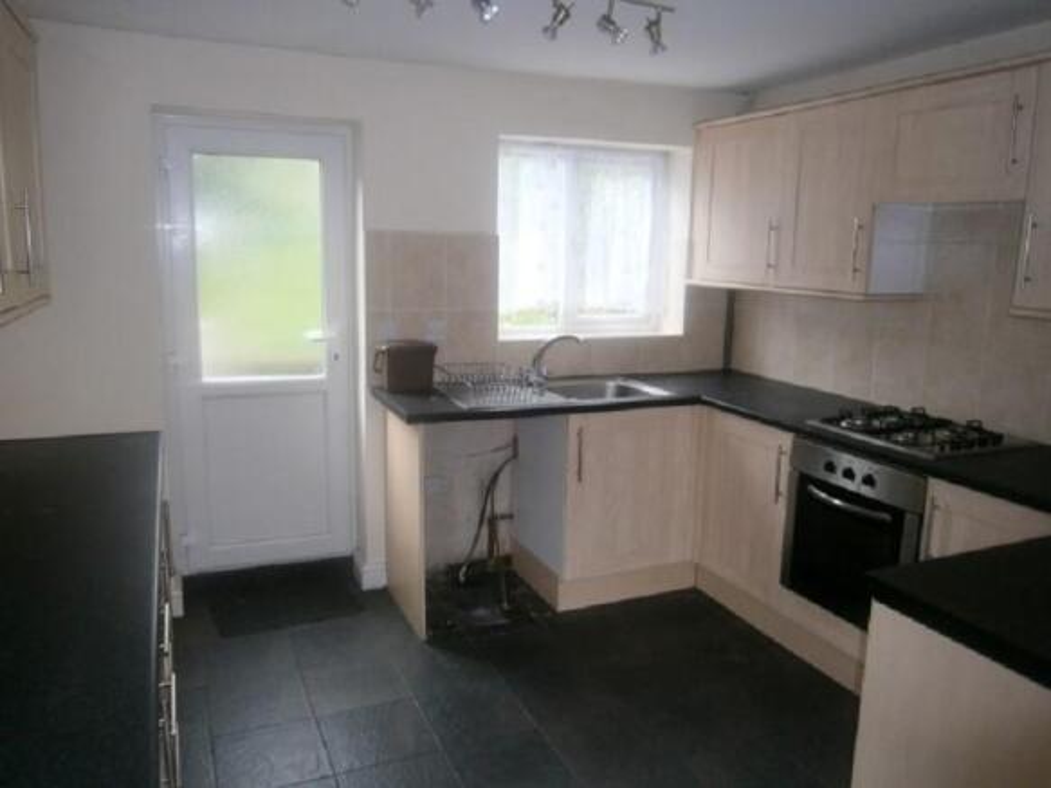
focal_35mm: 26
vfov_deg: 53.0
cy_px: 394
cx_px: 526
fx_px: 789
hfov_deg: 67.3
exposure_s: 1/30
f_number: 2.8
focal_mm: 4.7
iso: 125
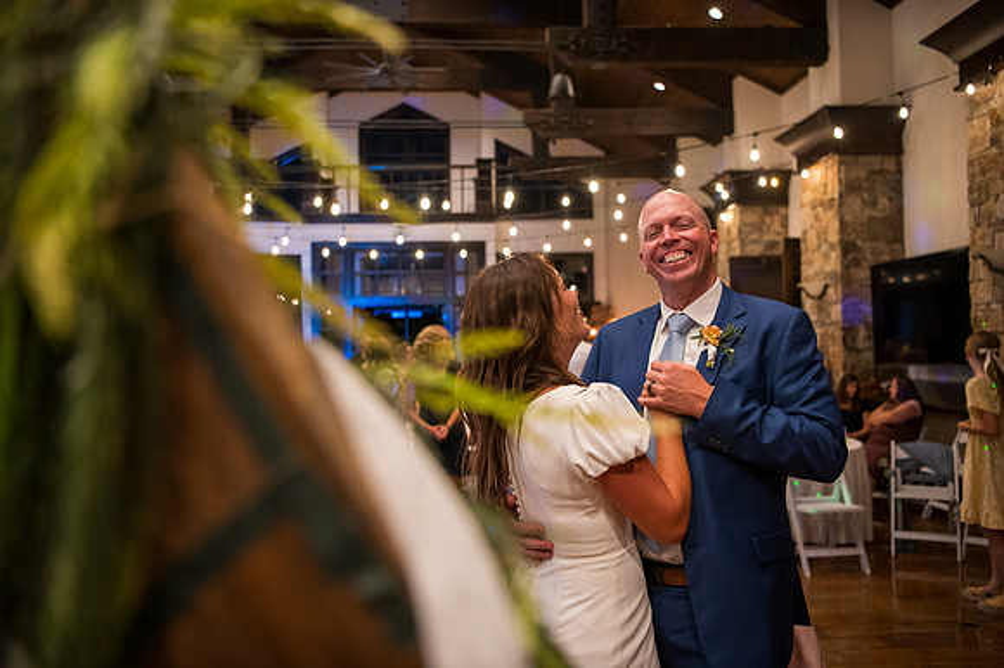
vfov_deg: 42.3
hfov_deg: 60.3
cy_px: 334
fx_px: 864
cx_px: 502
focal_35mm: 31
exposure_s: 1/200
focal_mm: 31
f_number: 2.8
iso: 6400
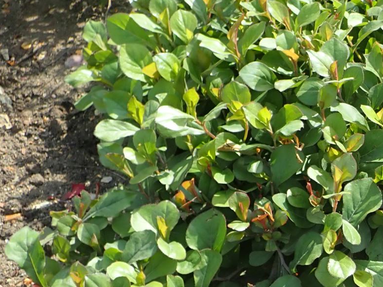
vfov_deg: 19.1
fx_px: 852
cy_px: 191
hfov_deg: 23.4
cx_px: 449
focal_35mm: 77
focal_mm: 5.5
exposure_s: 1/400
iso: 100
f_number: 3.2
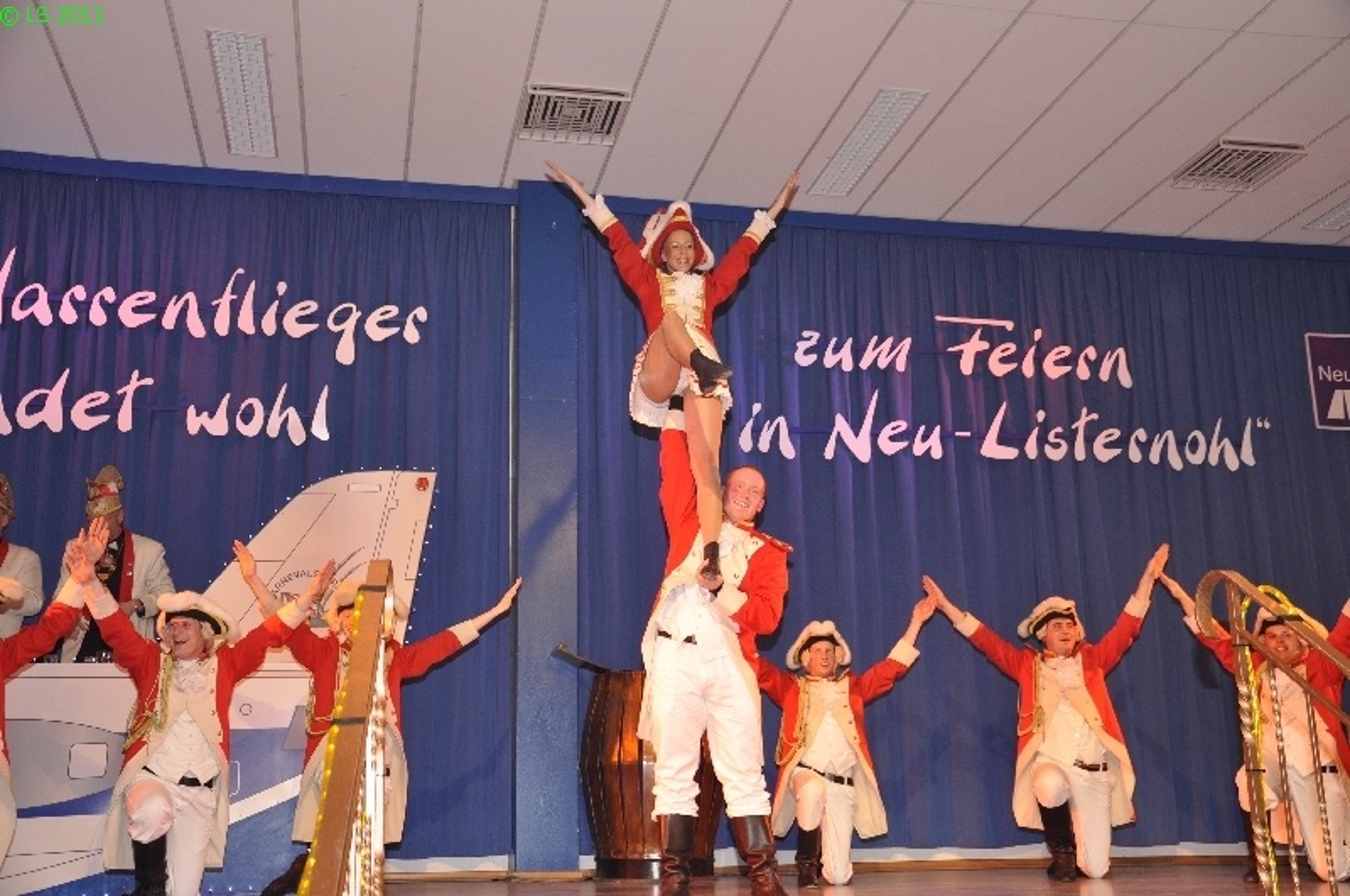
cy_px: 448
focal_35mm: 39
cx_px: 675
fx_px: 1460
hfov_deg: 49.6
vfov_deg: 34.1
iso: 400
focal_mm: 26
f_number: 5
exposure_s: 1/60
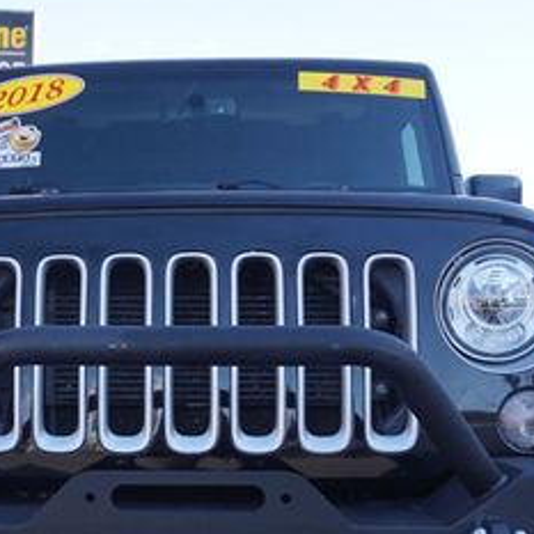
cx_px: 156
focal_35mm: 56
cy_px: 472
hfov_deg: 30.2
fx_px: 977
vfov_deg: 29.4
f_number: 5.6
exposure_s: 1/80
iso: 100
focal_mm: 16
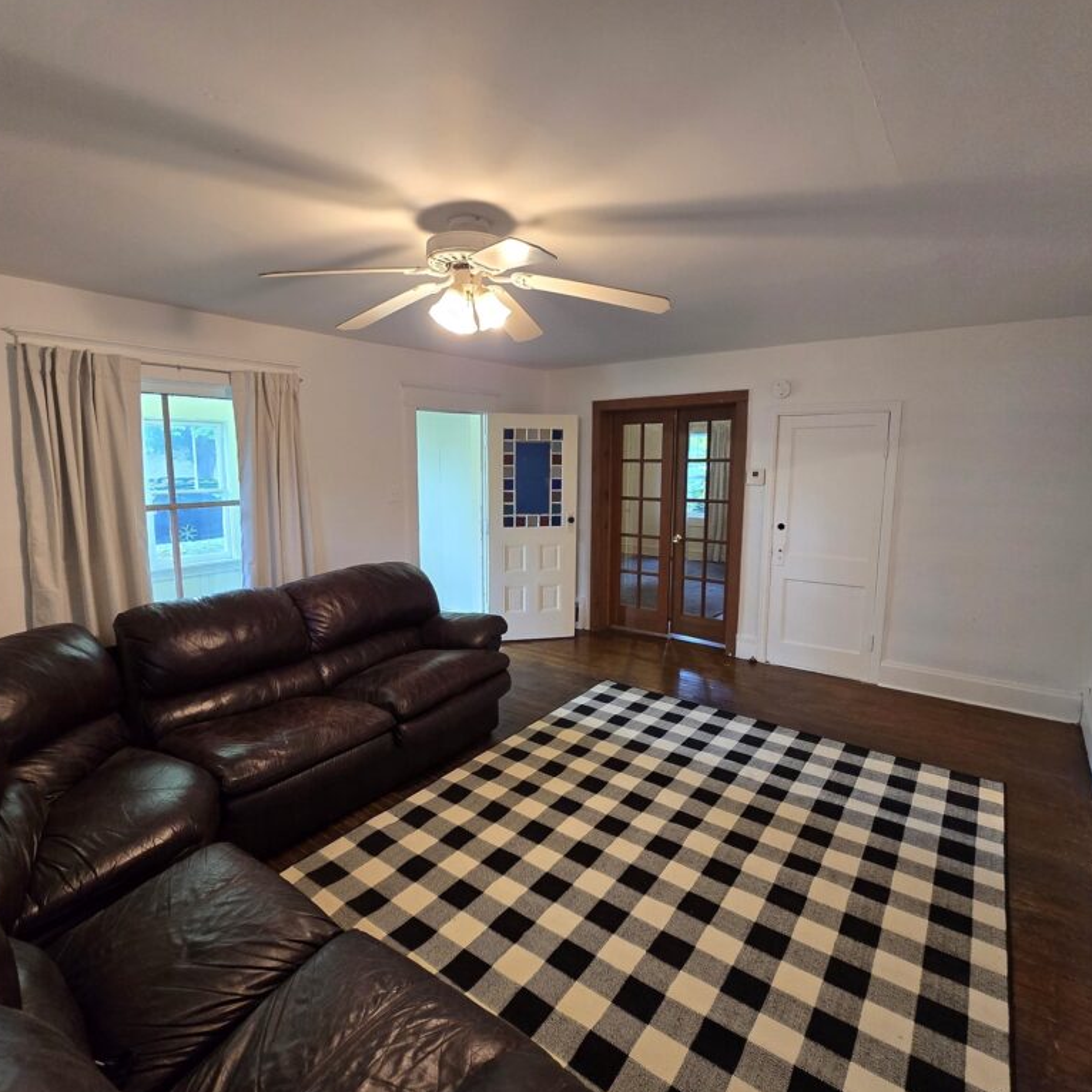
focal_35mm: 16
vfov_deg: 87.4
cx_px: 514
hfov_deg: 87.3
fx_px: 571
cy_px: 552
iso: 320
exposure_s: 1/60
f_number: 2.2
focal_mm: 2.2
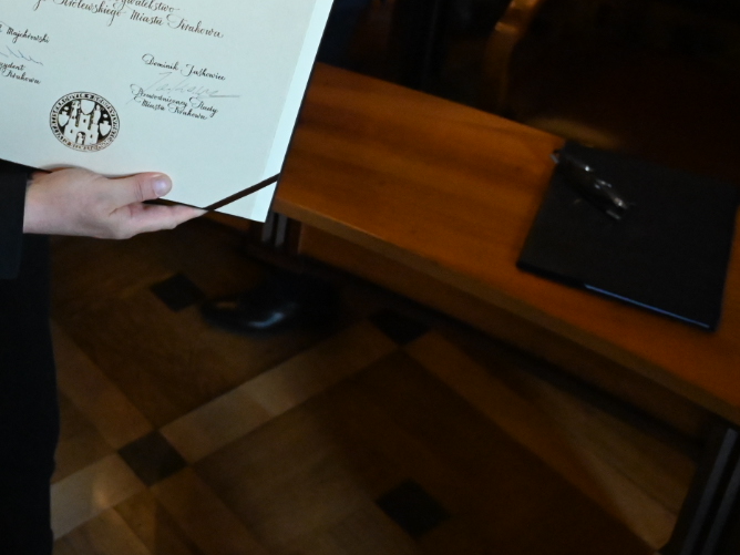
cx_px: -16
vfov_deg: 24.9
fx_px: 1197
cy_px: 2
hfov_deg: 31.5
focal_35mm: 56
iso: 11400
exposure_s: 1/800
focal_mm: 24
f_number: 4.5
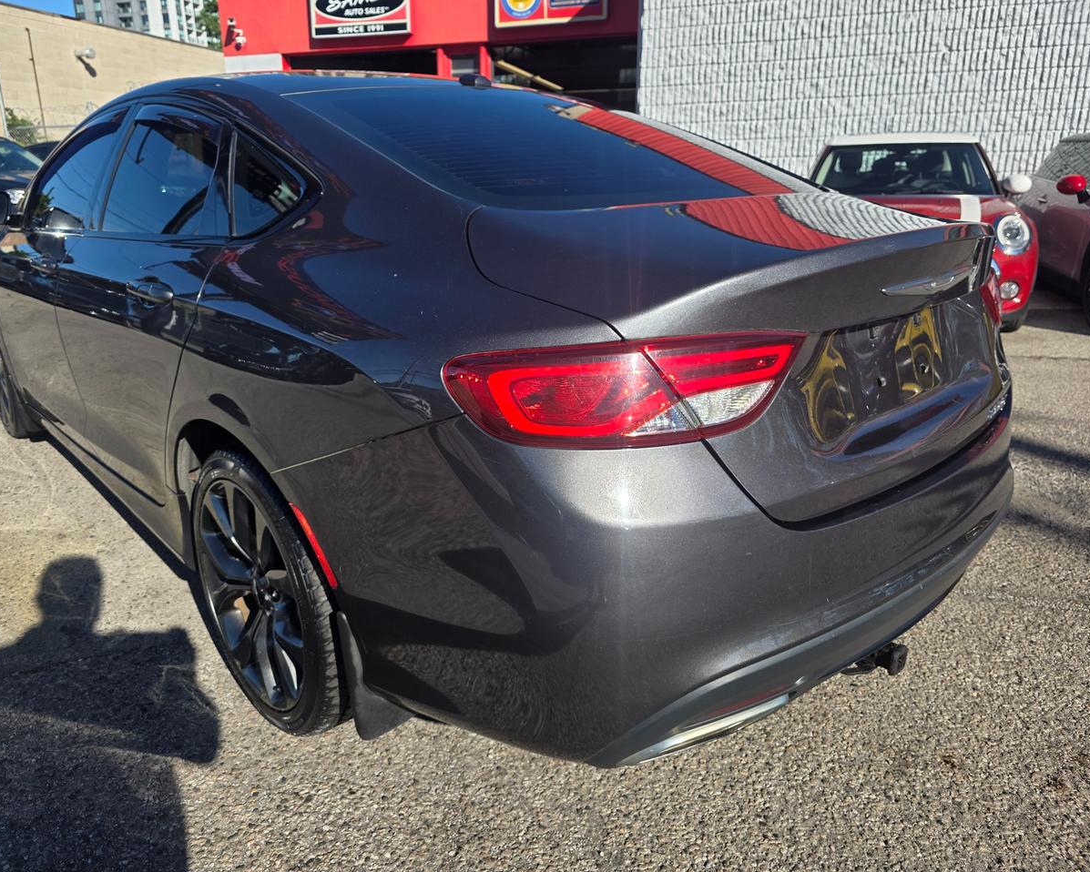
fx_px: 774
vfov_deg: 58.8
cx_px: 519
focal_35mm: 24
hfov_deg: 70.2
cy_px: 436
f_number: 1.7
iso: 80
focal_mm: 6.3
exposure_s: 1/3972
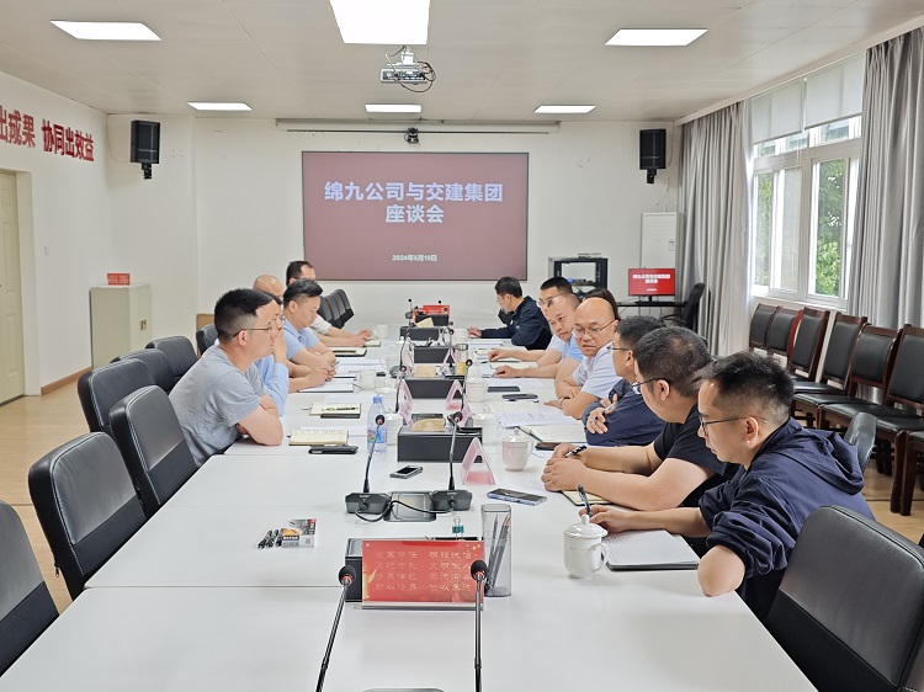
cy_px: 346
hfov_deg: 47.9
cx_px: 462
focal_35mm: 39
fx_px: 1041
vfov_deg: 36.8
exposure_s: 1/90.5
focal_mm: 6.55
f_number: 1.6
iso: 100
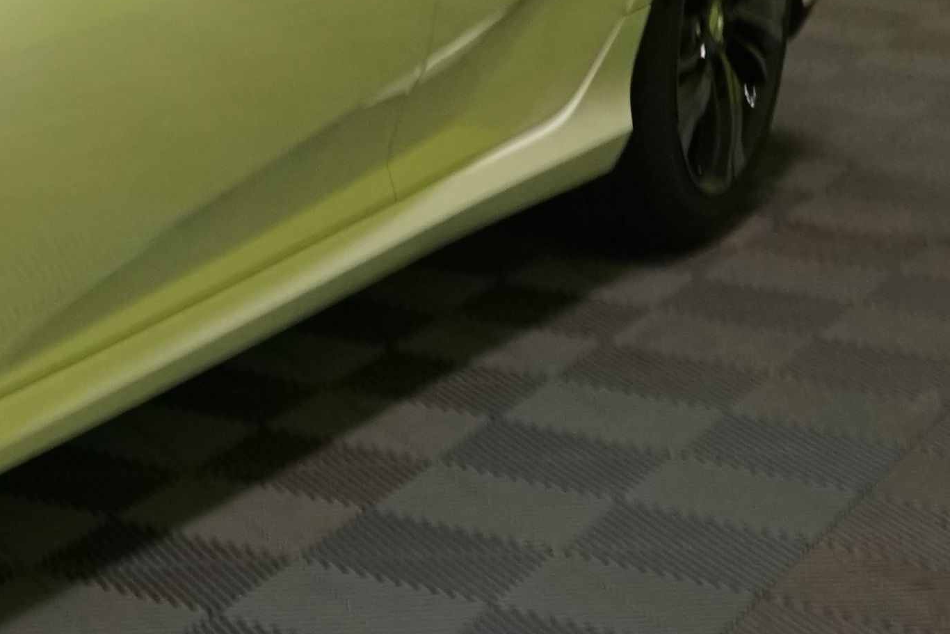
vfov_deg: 11.1
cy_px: 81
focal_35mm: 123
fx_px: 3246
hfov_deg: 14.7
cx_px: -730
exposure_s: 1/30
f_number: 7.1
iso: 1600
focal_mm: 28
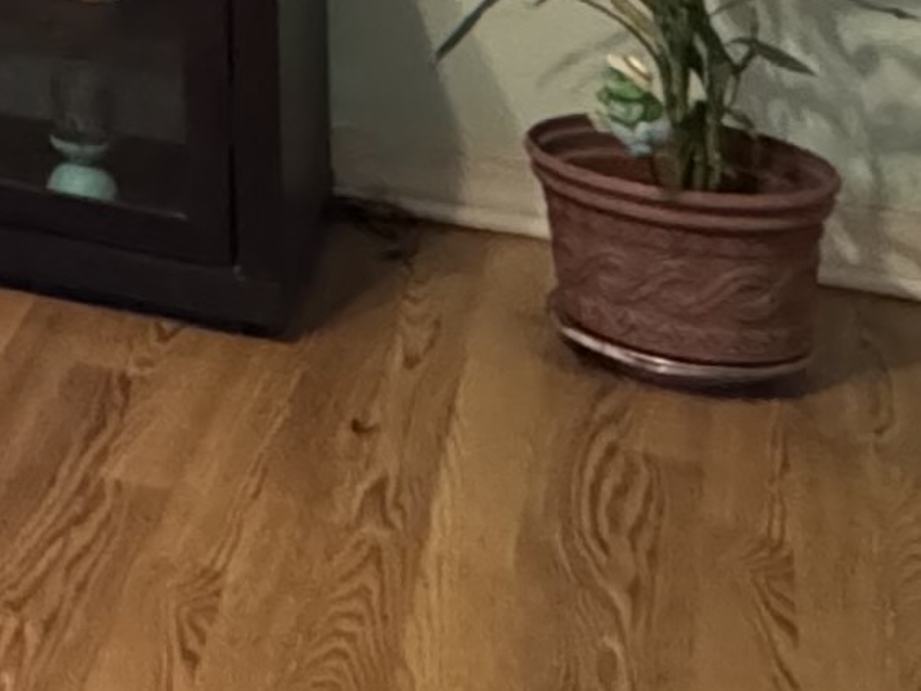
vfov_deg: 12.8
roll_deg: +1.0
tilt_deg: -1.8
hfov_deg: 14.7
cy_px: -704
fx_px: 2661
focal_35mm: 100
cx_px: -1114
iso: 1250
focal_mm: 2.22
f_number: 2.2
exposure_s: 1/60
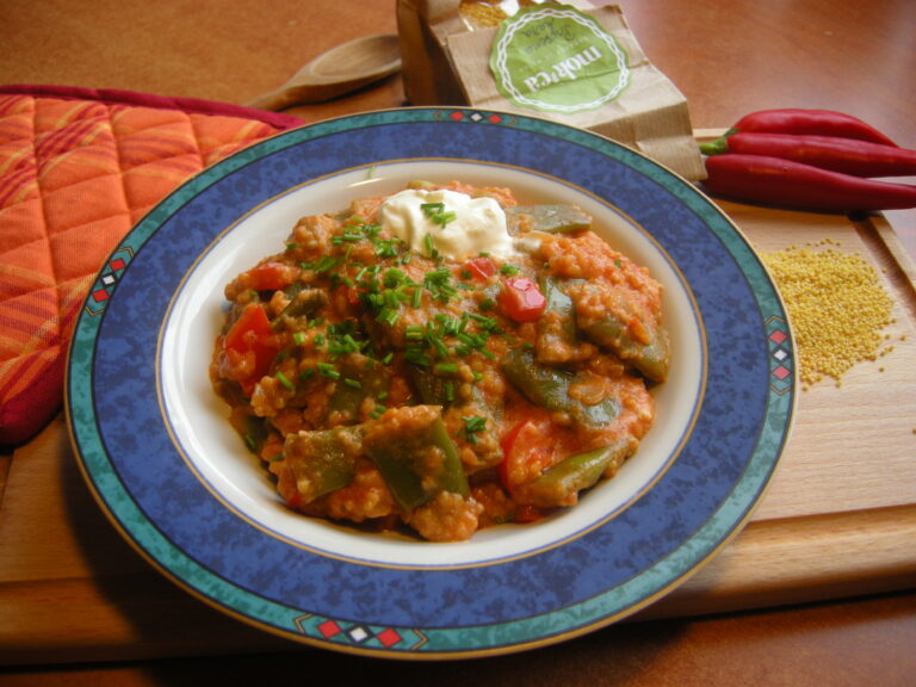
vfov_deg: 40.7
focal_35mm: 35
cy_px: 344
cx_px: 458
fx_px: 926
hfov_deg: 52.6
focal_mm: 7.5
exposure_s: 1/60.8
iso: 80
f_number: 2.7
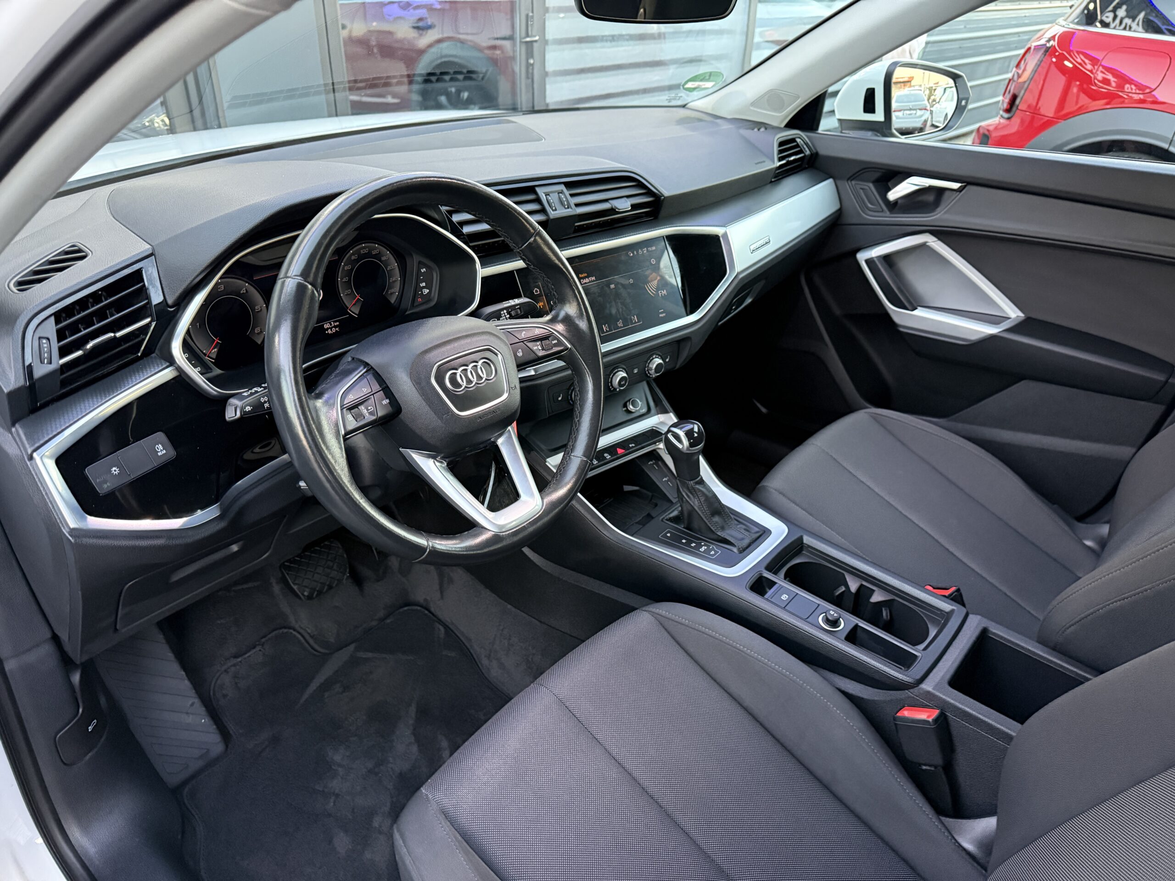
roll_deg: -0.5
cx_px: 588
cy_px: 440
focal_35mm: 24
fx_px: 815
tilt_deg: -29.9
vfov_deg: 56.8
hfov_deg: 71.6
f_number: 1.78
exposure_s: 1/60
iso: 800
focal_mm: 6.76
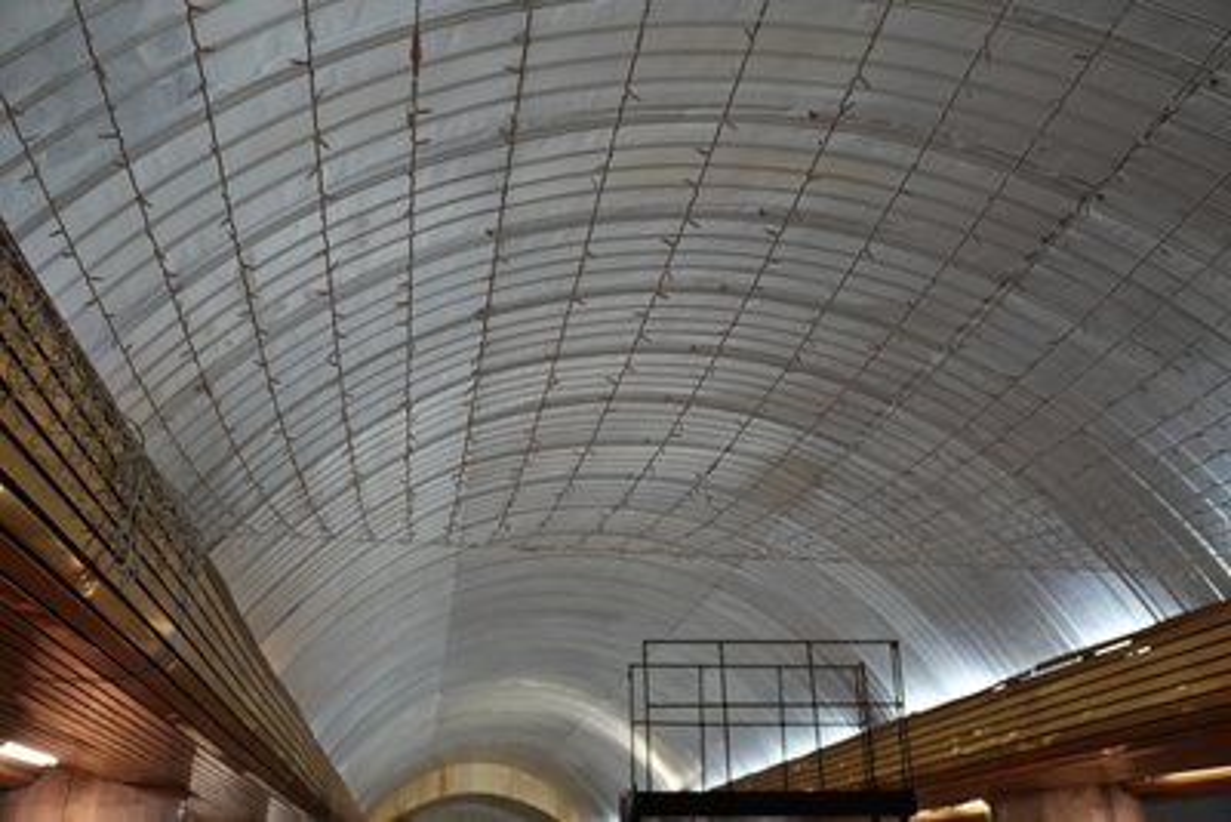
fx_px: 1026
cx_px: 616
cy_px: 411
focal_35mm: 30
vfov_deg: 43.6
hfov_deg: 61.9
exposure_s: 1/160
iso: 3200
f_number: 2.8
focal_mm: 30
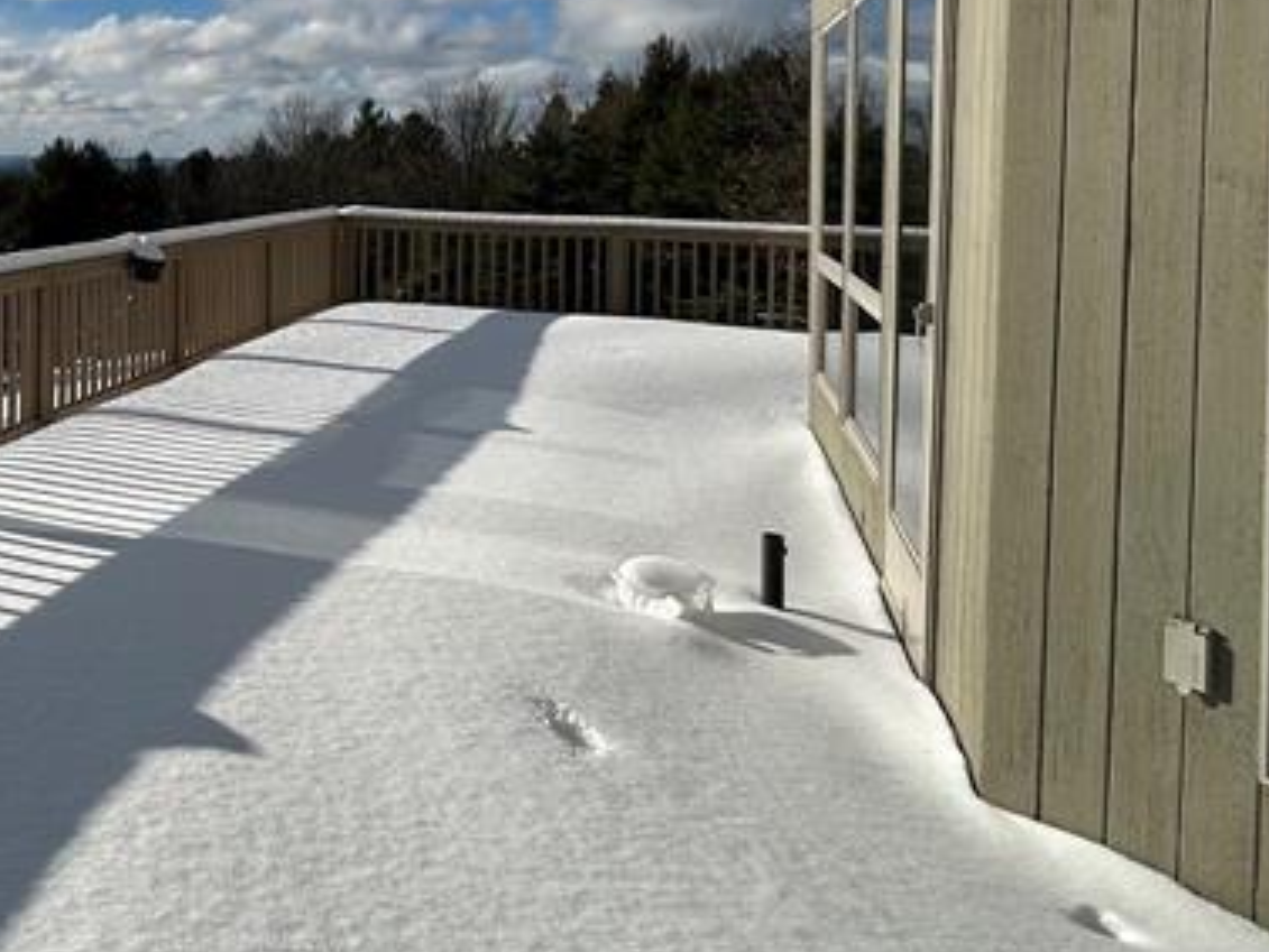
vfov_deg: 36.2
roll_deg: -1.0
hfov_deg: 43.7
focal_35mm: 38
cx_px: 74
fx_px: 1393
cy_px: 161
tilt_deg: +0.1
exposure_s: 1/6494
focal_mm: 2.22
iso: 50
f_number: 2.2
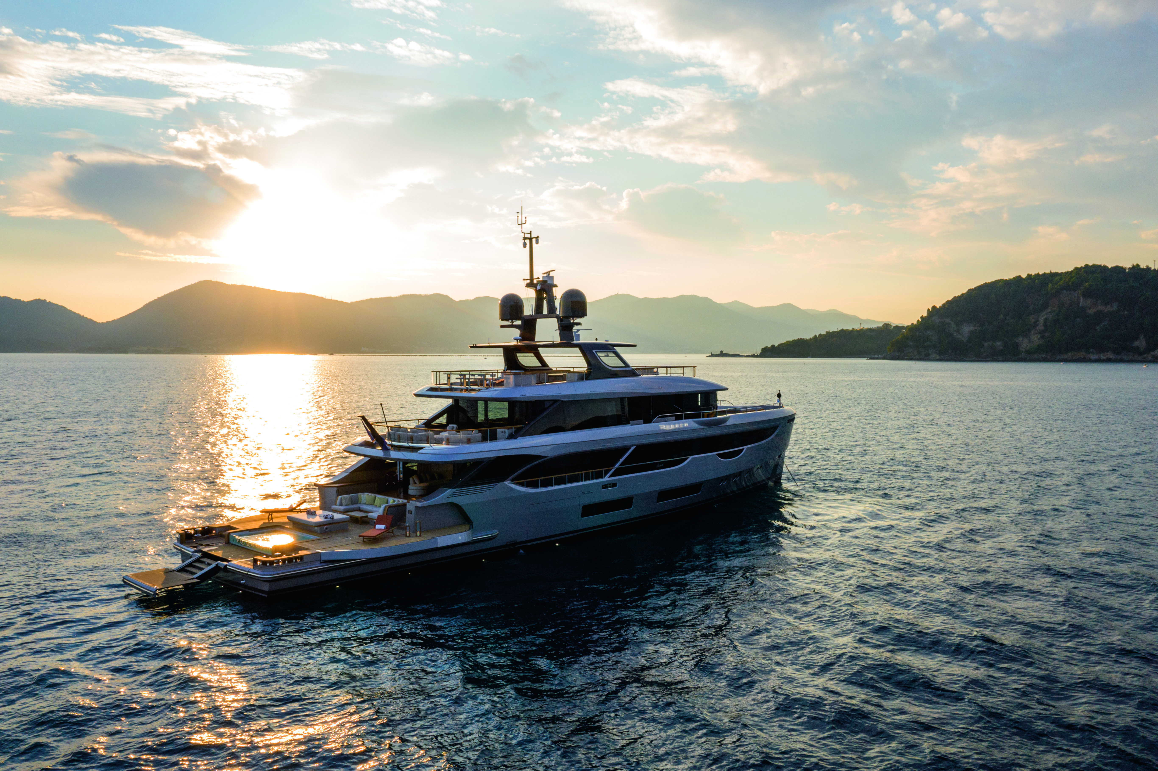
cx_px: 579
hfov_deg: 65.5
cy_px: 386
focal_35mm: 28
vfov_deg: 46.4
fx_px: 900
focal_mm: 10.26
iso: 200
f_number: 9
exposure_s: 1/160
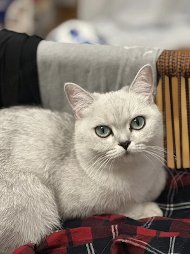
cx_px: 95
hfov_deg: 19.1
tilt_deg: -37.9
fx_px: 564
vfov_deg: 25.3
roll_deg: +2.0
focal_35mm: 77
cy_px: 127
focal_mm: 9
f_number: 2.8
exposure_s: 1/24
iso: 400
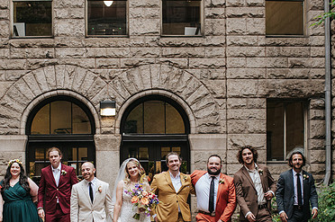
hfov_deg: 27.6
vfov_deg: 18.3
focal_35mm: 73
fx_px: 678
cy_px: 197
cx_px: 119
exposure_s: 1/400
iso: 900
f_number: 3.2
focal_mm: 35
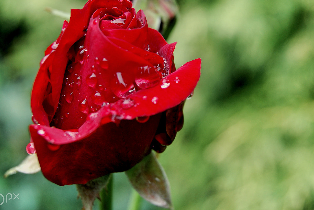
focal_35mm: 84
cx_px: 171
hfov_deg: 24.2
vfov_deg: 16.3
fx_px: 733
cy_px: 89
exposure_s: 1/60
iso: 200
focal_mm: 40
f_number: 8
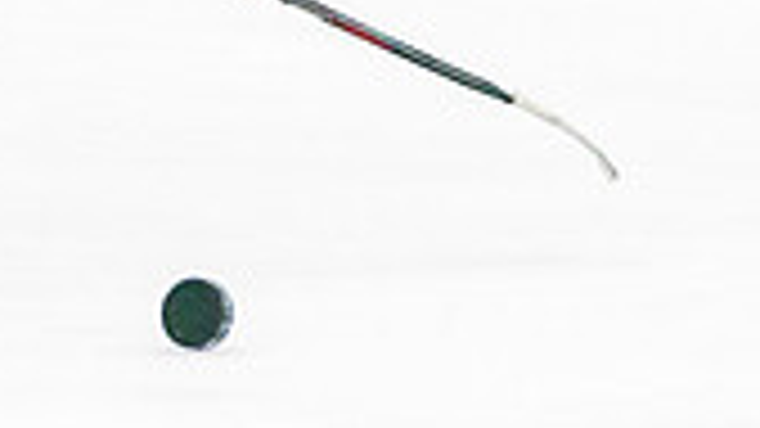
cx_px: -718
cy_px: -524
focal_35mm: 888
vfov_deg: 1.4
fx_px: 17892
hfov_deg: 2.4
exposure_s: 1/1250
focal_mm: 154
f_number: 2.8
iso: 3200
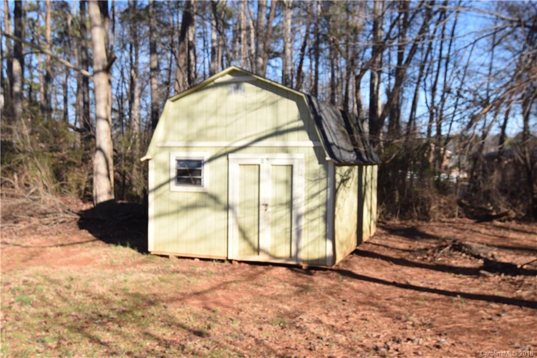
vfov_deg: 36.8
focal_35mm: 36
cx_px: 268
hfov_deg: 53.1
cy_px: 179
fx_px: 537
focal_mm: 24
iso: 200
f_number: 9
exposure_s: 1/320
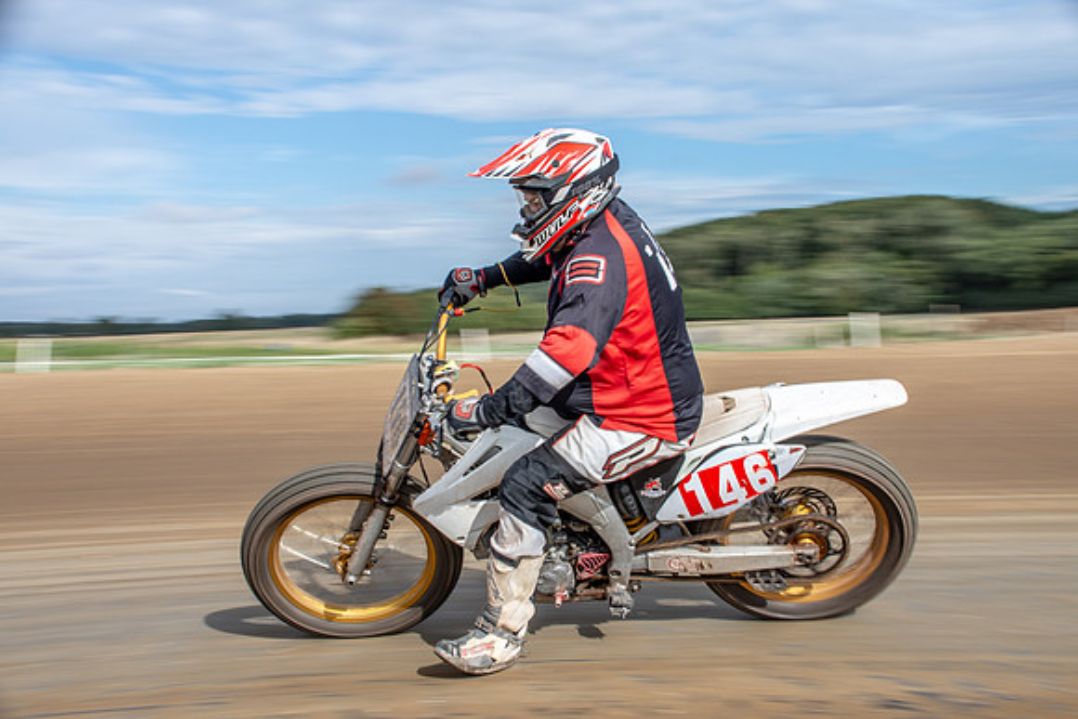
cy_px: 360
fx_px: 1438
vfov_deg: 28.1
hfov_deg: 41.1
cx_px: 539
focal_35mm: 48
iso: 125
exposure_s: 1/125
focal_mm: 32
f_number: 10
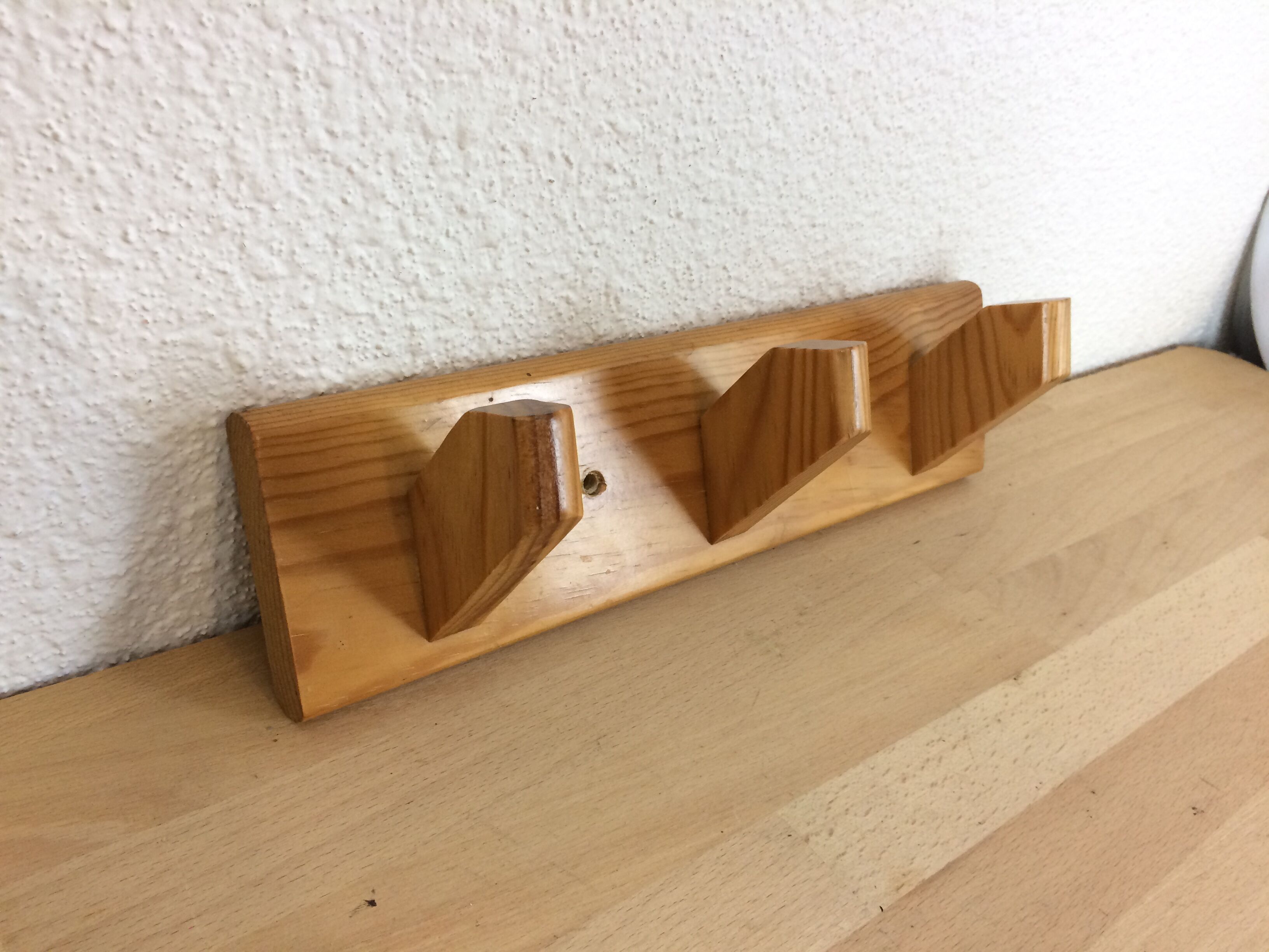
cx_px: 634
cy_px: 476
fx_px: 1063
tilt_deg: -32.2
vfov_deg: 48.2
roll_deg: -15.5
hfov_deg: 61.7
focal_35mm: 29
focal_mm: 4.15
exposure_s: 1/33
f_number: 2.2
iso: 64
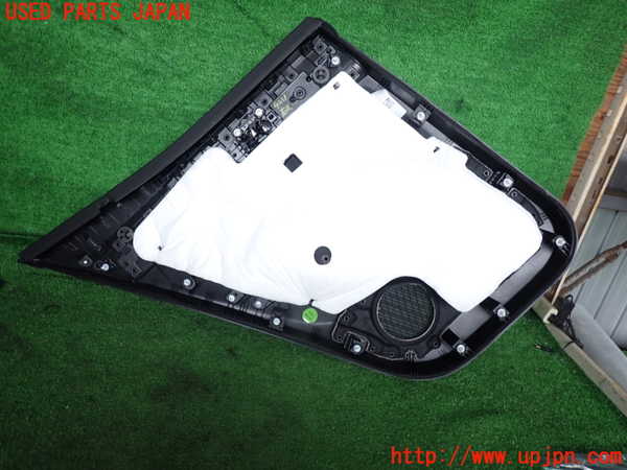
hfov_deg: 69.4
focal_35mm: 25
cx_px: 314
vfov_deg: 54.9
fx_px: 453
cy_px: 235
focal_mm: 4.5
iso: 200
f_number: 2
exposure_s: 1/50
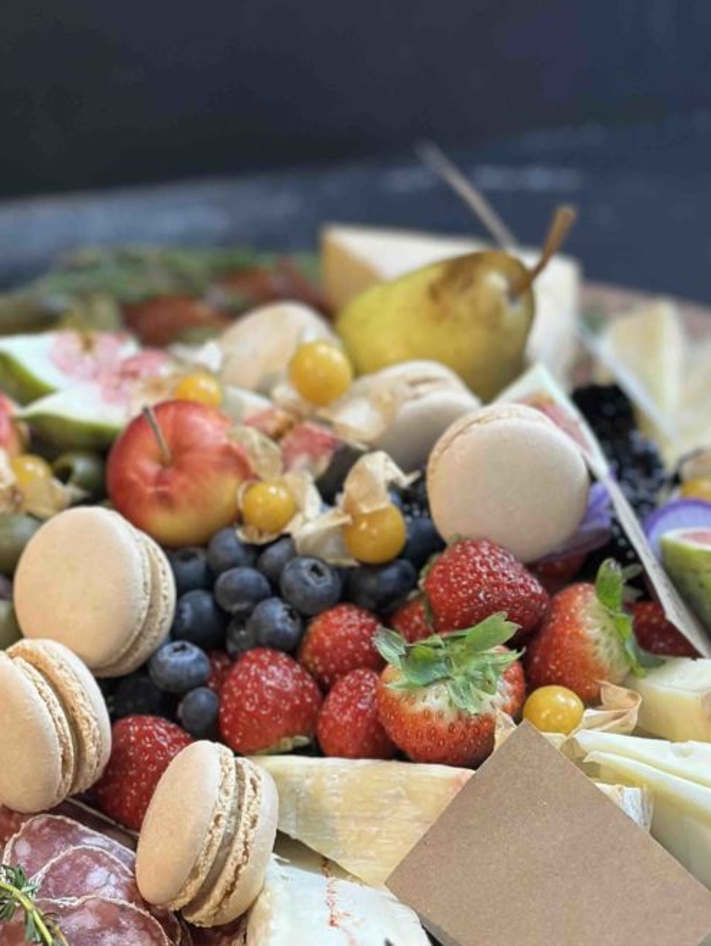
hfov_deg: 19.7
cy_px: 560
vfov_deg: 25.9
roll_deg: -2.2
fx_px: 2052
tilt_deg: -32.5
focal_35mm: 75
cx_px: 321
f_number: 1.78
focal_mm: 6.86
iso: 250
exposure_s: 1/60
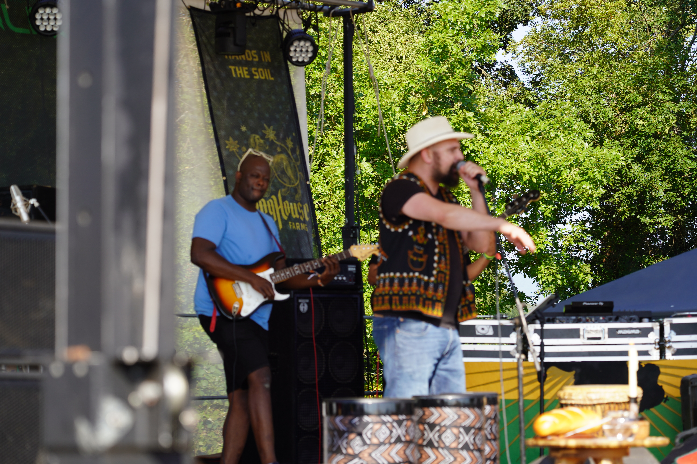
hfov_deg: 19.5
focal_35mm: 105
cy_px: 232
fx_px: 2033
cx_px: 348
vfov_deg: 13.0
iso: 100
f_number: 5.6
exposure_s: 1/160
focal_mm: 105
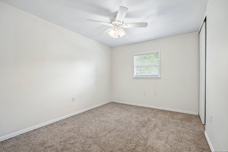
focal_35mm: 16
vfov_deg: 73.7
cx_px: 114
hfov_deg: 96.7
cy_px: 76
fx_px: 101
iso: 400
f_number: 8
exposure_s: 1/10
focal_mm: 16
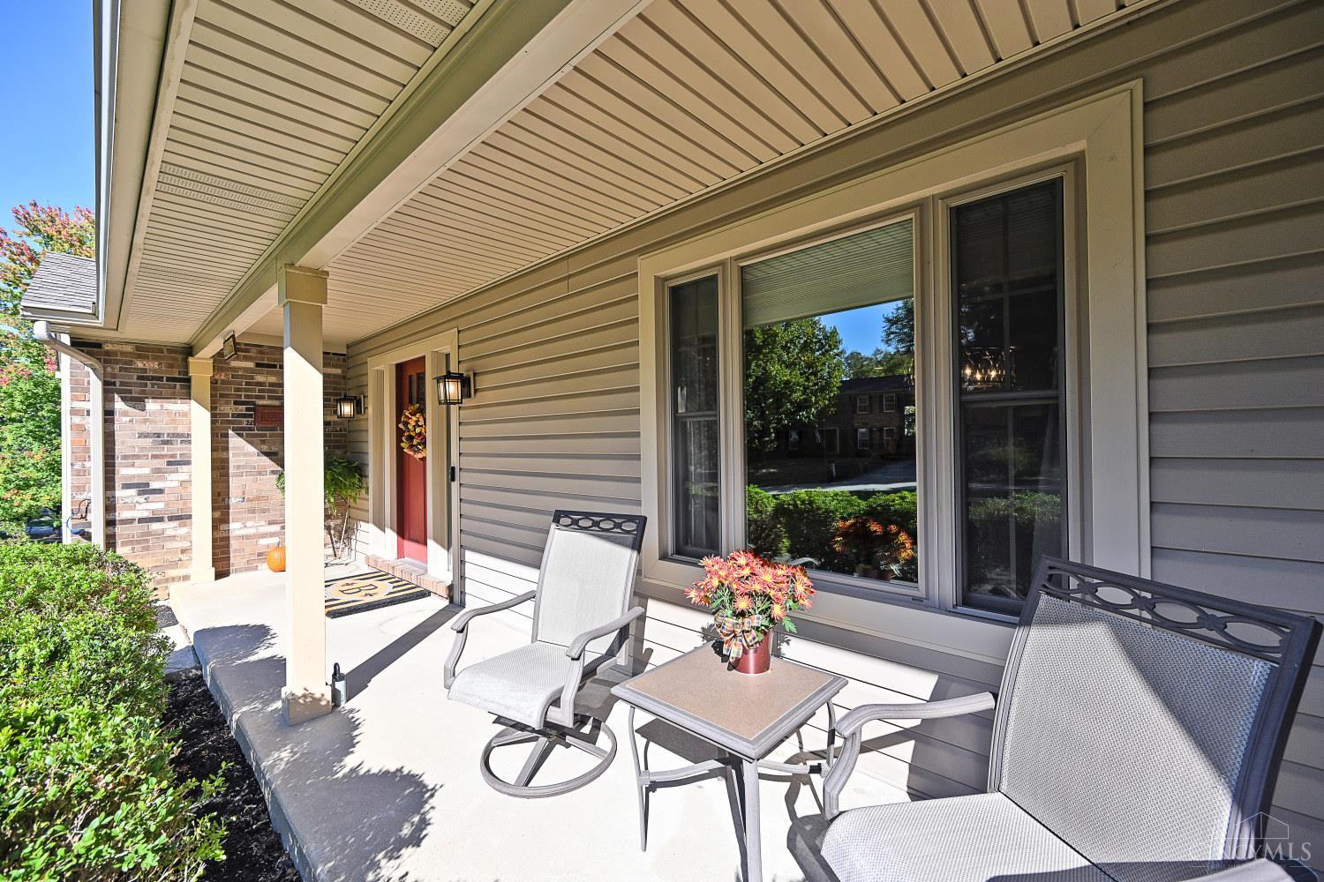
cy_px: 441
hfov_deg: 104.3
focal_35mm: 14
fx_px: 515
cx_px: 662
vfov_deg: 81.2
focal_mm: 14
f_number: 5.6
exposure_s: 1/250
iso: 100
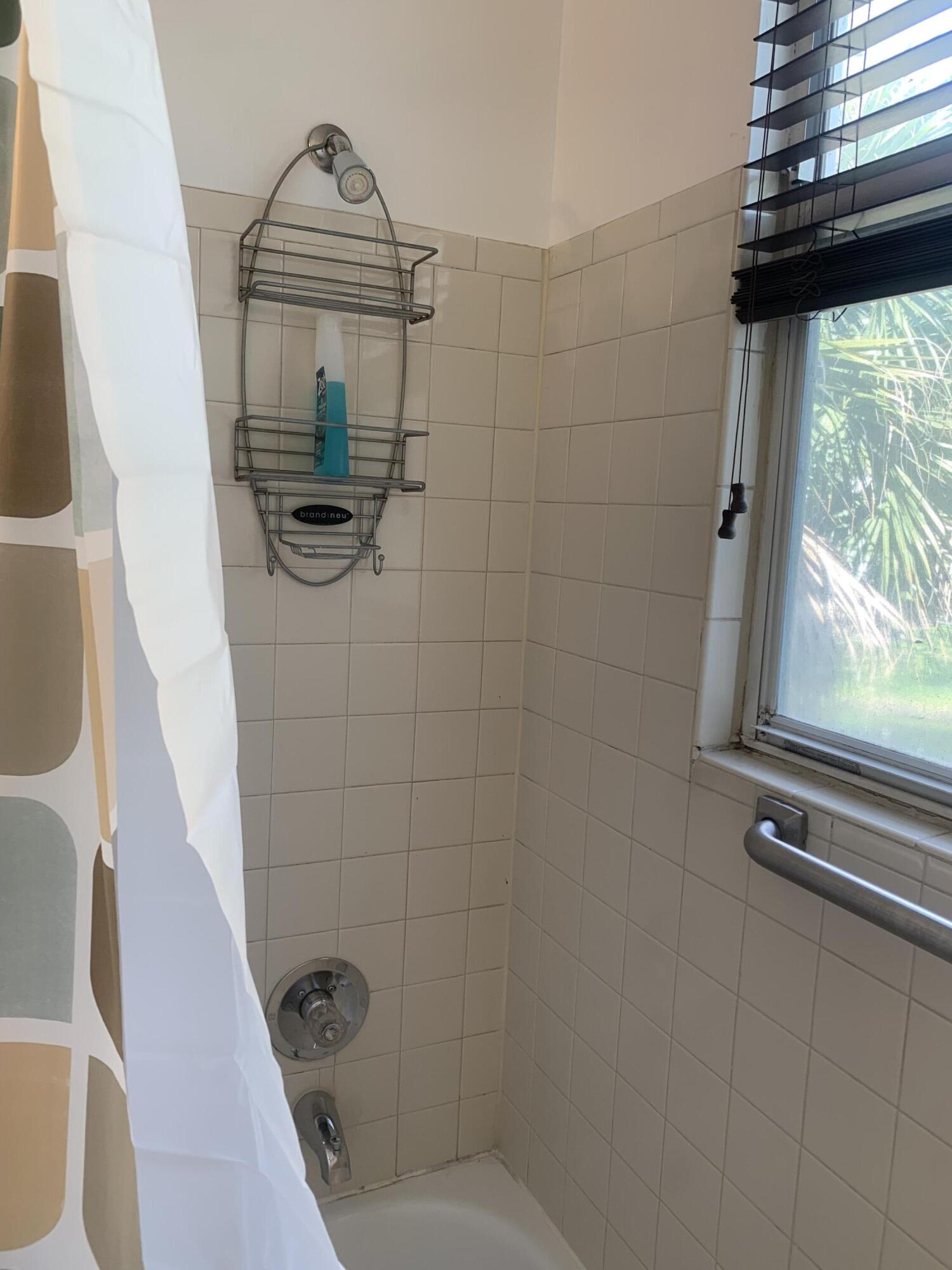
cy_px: 635
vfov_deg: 67.3
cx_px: 476
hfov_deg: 53.1
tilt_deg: -6.0
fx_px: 953
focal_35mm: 26
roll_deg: -2.8
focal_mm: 4.25
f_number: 1.8
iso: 50
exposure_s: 1/60
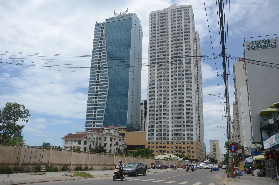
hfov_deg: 59.6
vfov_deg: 41.5
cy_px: 92
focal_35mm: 32
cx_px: 140
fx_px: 244
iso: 100
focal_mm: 21
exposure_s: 1/1000
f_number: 6.3
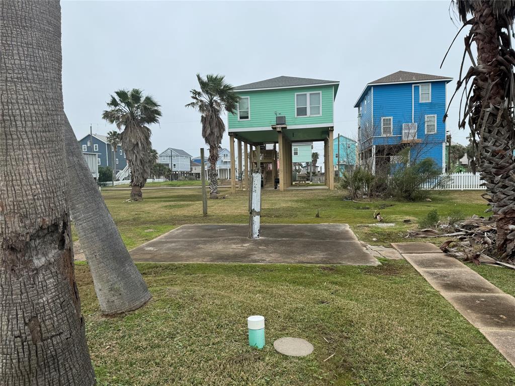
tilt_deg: -4.1
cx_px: 258
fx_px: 357
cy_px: 193
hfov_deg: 71.6
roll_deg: +0.5
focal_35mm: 24
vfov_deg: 56.8
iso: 80
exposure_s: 1/2105
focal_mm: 6.86
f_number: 1.78
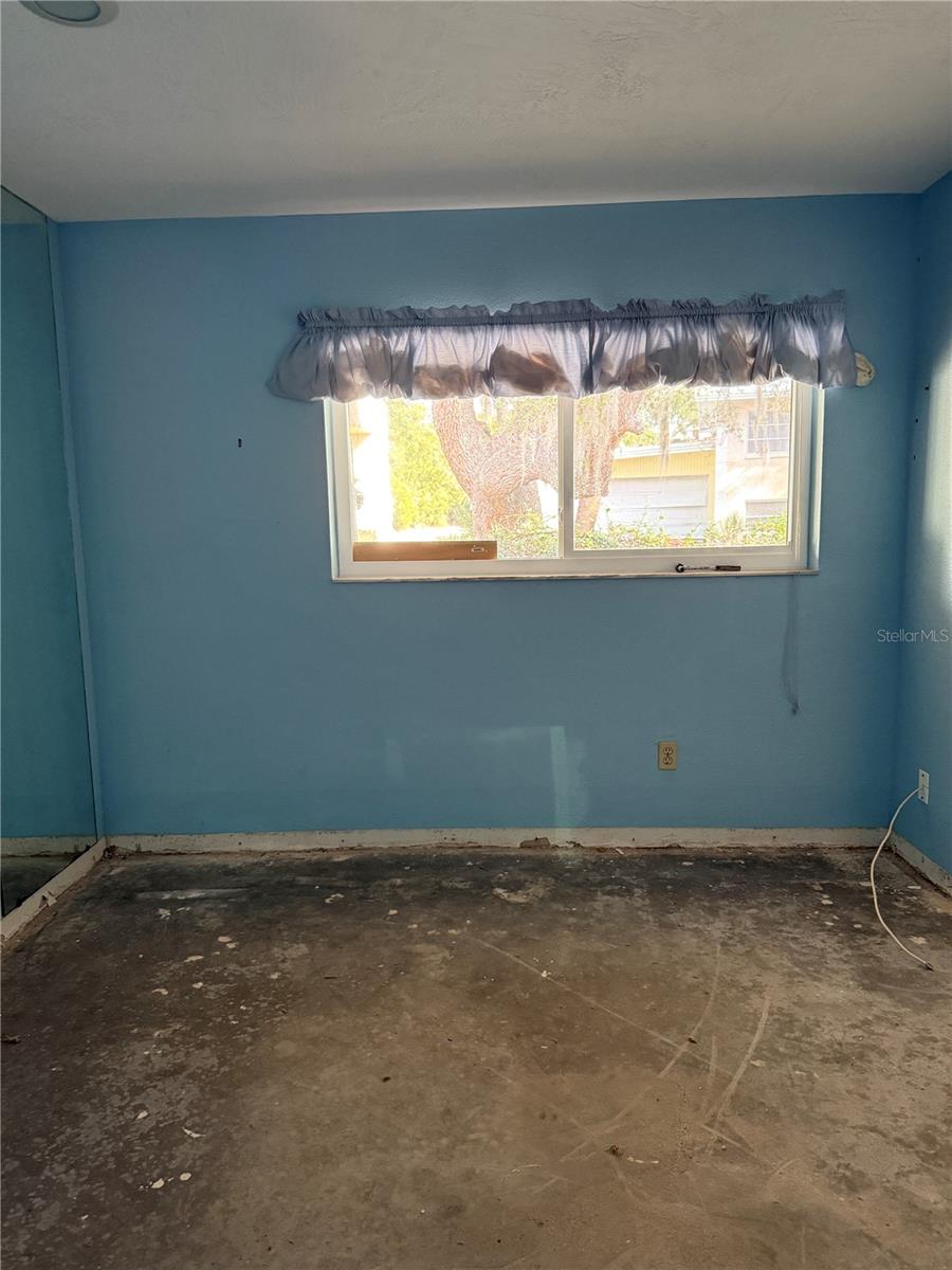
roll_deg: +0.3
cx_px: 476
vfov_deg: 71.6
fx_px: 880
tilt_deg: -6.9
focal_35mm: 24
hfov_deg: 56.8
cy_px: 635
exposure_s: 1/60
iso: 400
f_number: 1.78
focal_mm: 6.76
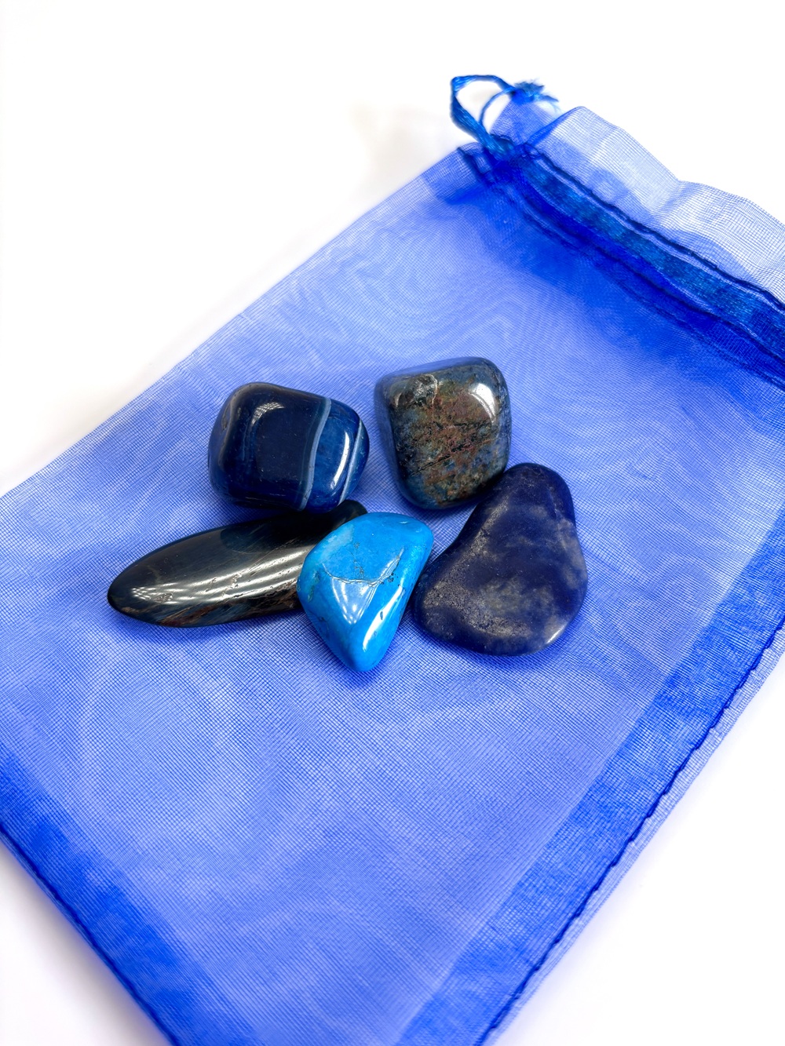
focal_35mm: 26
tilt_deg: -61.4
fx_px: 786
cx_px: 392
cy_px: 523
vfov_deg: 67.3
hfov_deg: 53.1
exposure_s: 1/121
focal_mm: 5.96
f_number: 1.6
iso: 80
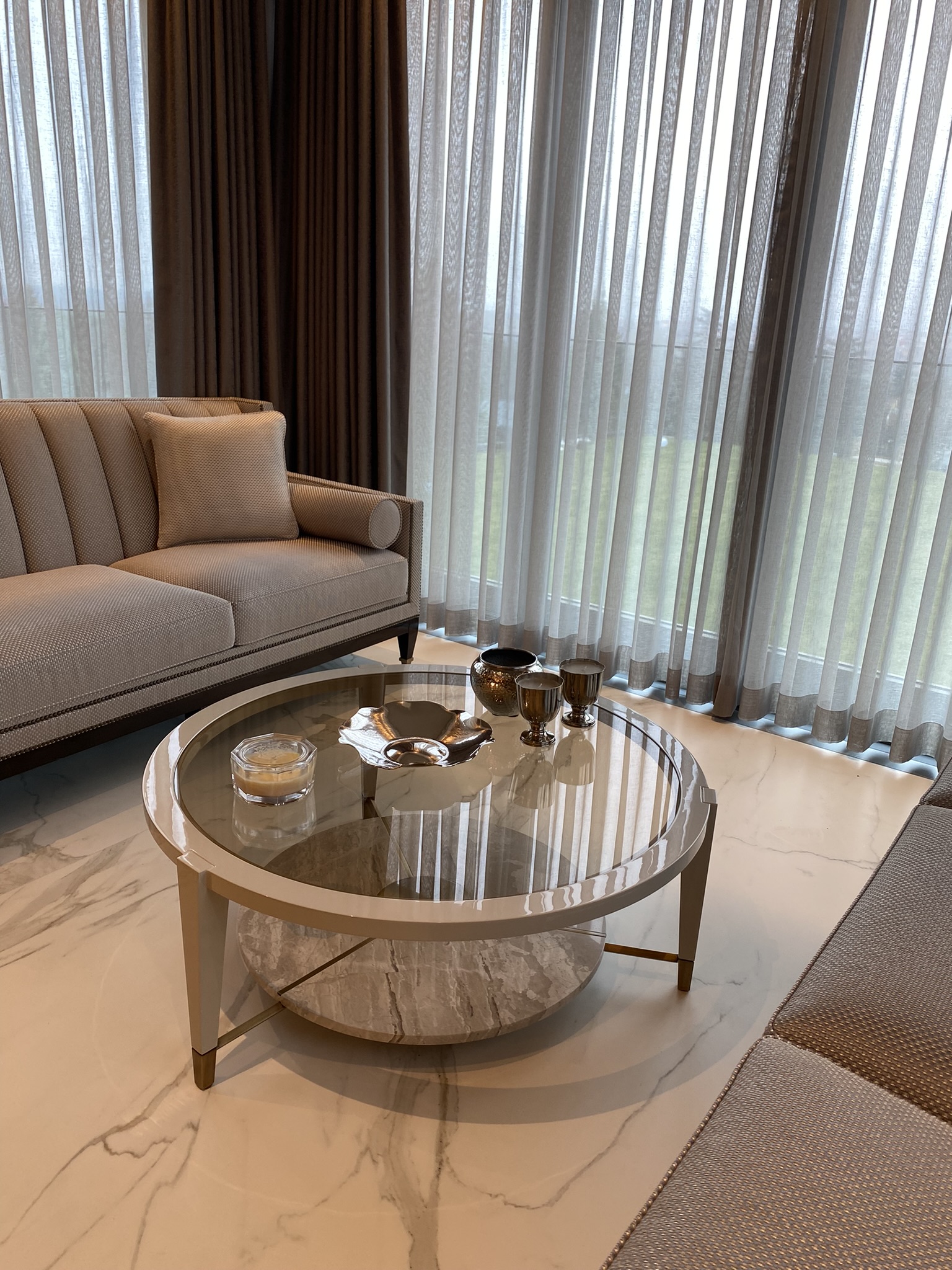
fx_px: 953
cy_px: 635
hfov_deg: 53.1
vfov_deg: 67.3
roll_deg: -3.3
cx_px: 476
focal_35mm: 26
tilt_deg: -18.2
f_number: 1.8
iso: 50
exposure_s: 1/100
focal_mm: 4.25
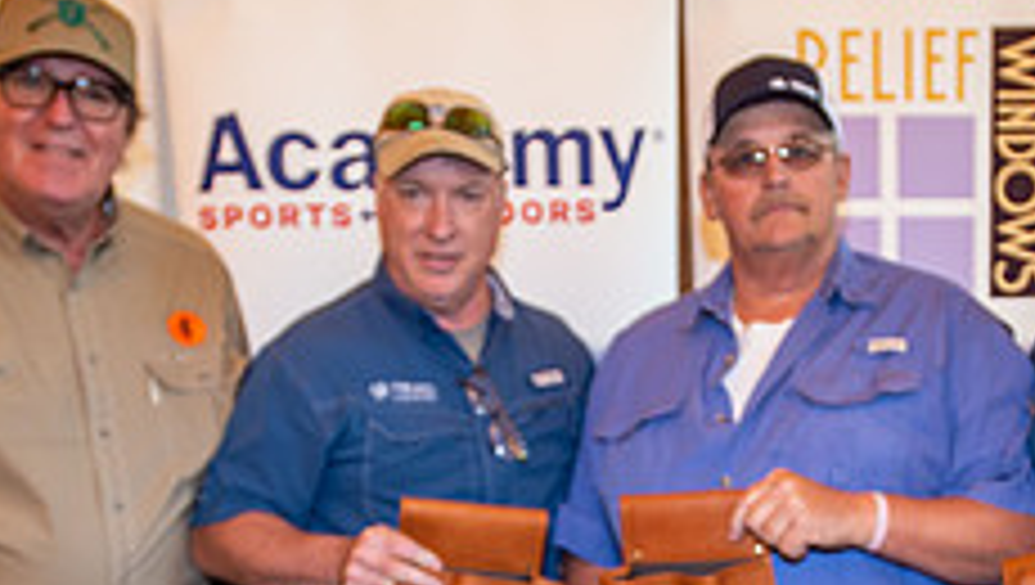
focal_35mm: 58
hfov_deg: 35.8
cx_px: 644
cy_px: 652
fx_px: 1594
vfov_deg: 19.8
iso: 800
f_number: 2.8
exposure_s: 1/60
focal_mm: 22
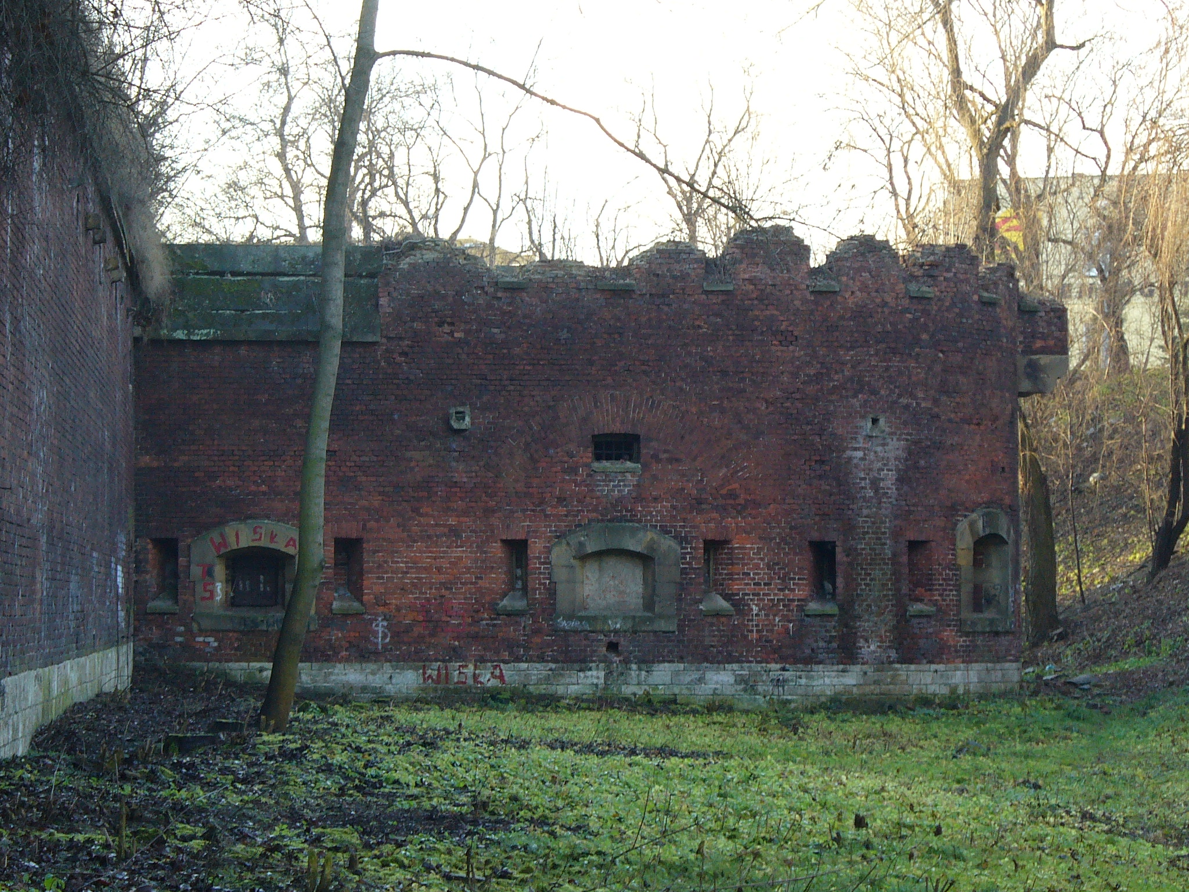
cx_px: 594
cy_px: 446
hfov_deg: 17.9
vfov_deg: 13.5
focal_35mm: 110
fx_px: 3778
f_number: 3.4
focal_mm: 14.5
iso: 100
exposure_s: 1/60
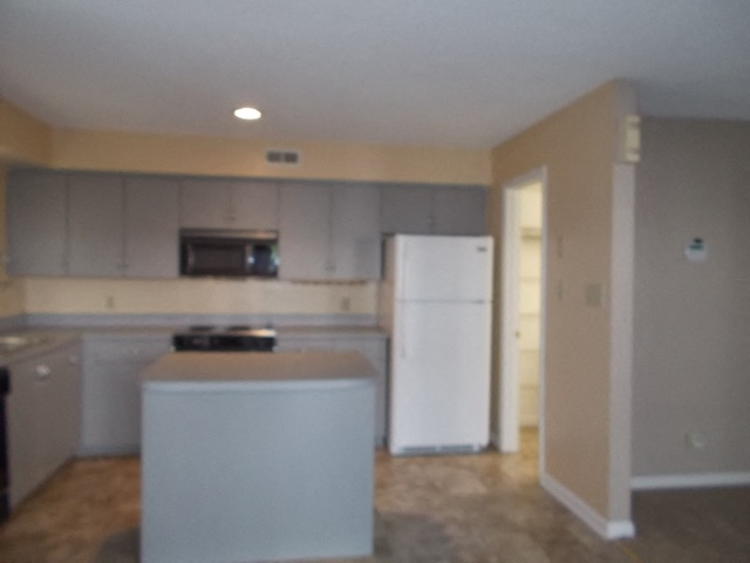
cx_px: 375
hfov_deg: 67.3
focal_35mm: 26
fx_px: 563
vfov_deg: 53.1
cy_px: 282
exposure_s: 1/25
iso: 200
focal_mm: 4.6
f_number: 3.2
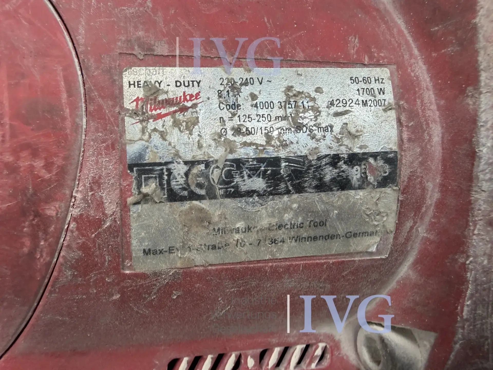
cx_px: 246
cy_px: 185
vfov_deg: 53.1
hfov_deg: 67.3
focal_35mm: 26
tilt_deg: -23.4
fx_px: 370
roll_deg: +37.8
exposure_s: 1/121
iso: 160
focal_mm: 2.22
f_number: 2.2
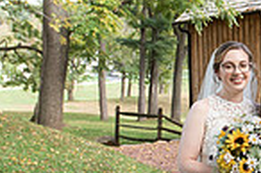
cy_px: 144
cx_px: 275
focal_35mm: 97
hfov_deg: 20.2
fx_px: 702
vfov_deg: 14.0
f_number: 4
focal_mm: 24
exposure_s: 1/250
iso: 400
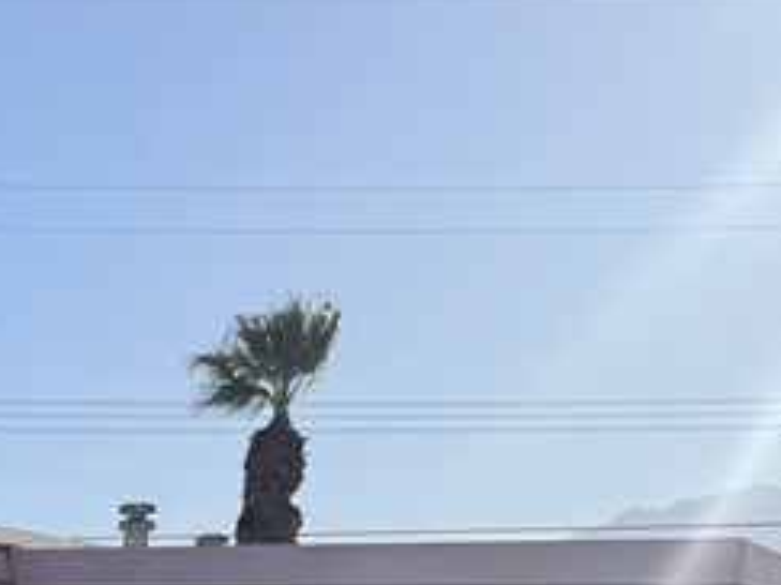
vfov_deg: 12.6
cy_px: 1215
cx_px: -276
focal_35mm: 101
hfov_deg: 18.0
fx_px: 2278
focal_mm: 6.76
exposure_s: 1/4950
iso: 80
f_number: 1.78
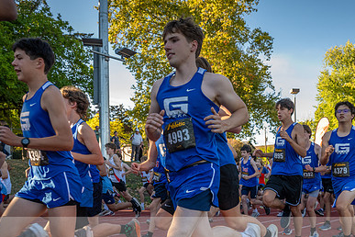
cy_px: 170
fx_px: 355
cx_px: 223
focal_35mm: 36
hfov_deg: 52.5
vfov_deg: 36.2
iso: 1250
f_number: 5.6
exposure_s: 1/800
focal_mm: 24
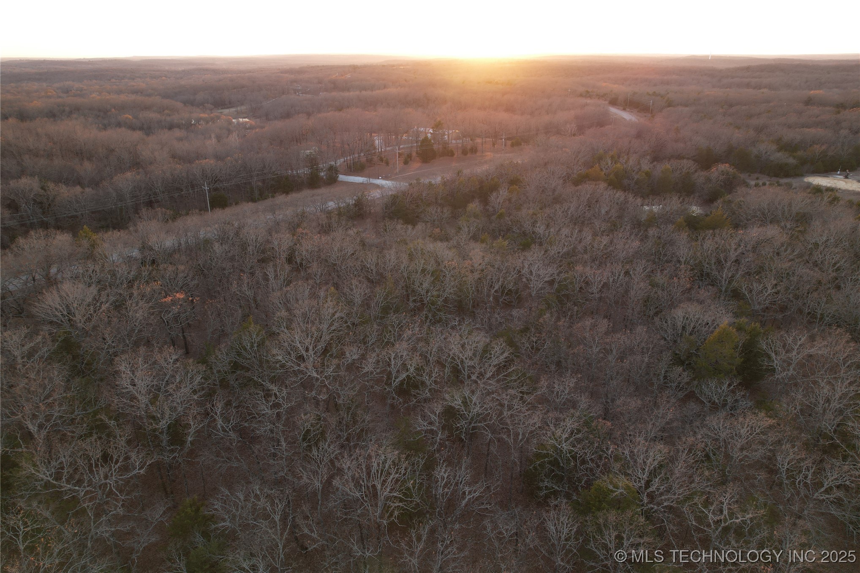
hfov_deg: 78.6
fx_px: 525
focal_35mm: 22
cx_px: 430
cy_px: 286
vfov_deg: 57.2
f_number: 2.8
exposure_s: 1/30
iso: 100
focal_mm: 8.38
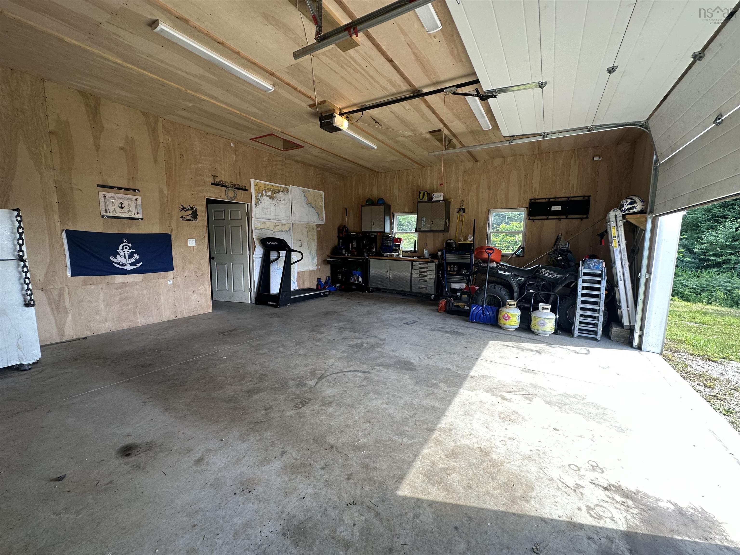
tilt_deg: -8.1
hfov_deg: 102.1
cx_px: 370
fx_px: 299
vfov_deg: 85.7
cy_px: 278
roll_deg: +0.5
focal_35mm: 14
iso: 80
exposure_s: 1/120
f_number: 2.2
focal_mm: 2.22
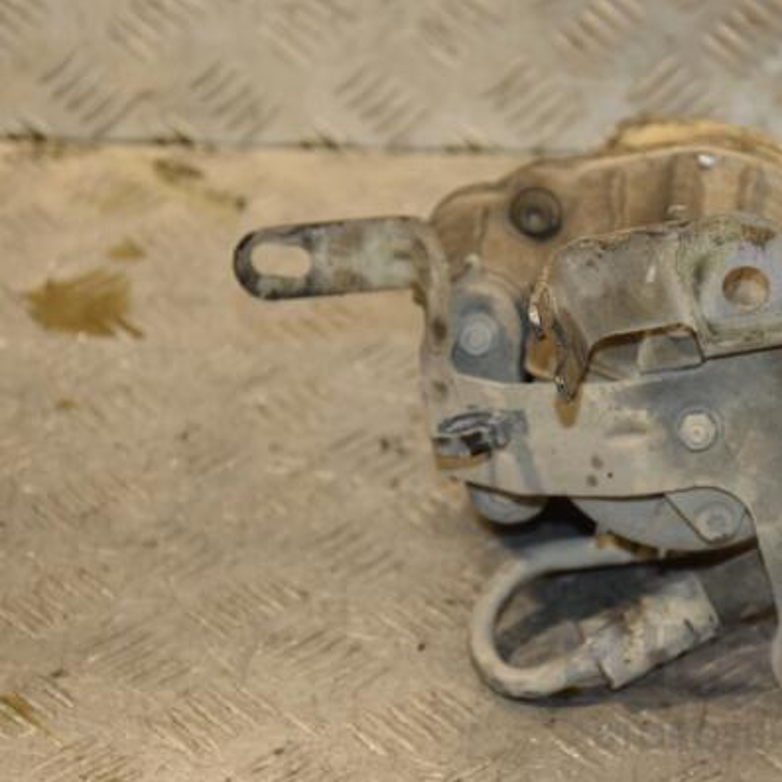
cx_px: 528
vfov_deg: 13.7
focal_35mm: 127
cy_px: 392
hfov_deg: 13.7
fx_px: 3246
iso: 800
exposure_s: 1/160
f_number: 5.3
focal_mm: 66
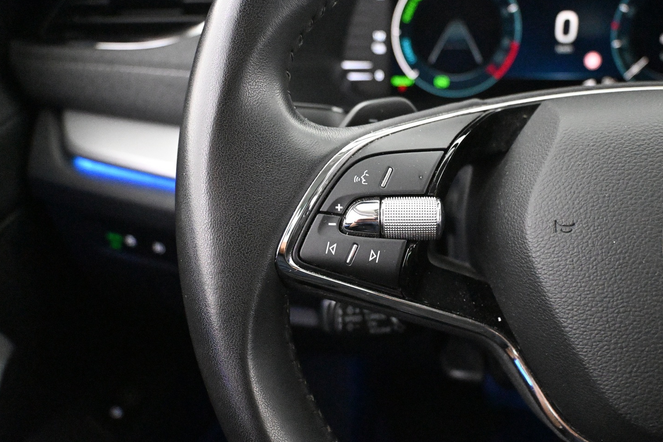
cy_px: 226
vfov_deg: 37.3
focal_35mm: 36
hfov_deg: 53.6
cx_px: 370
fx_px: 655
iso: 12800
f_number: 4
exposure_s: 1/60
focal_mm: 21
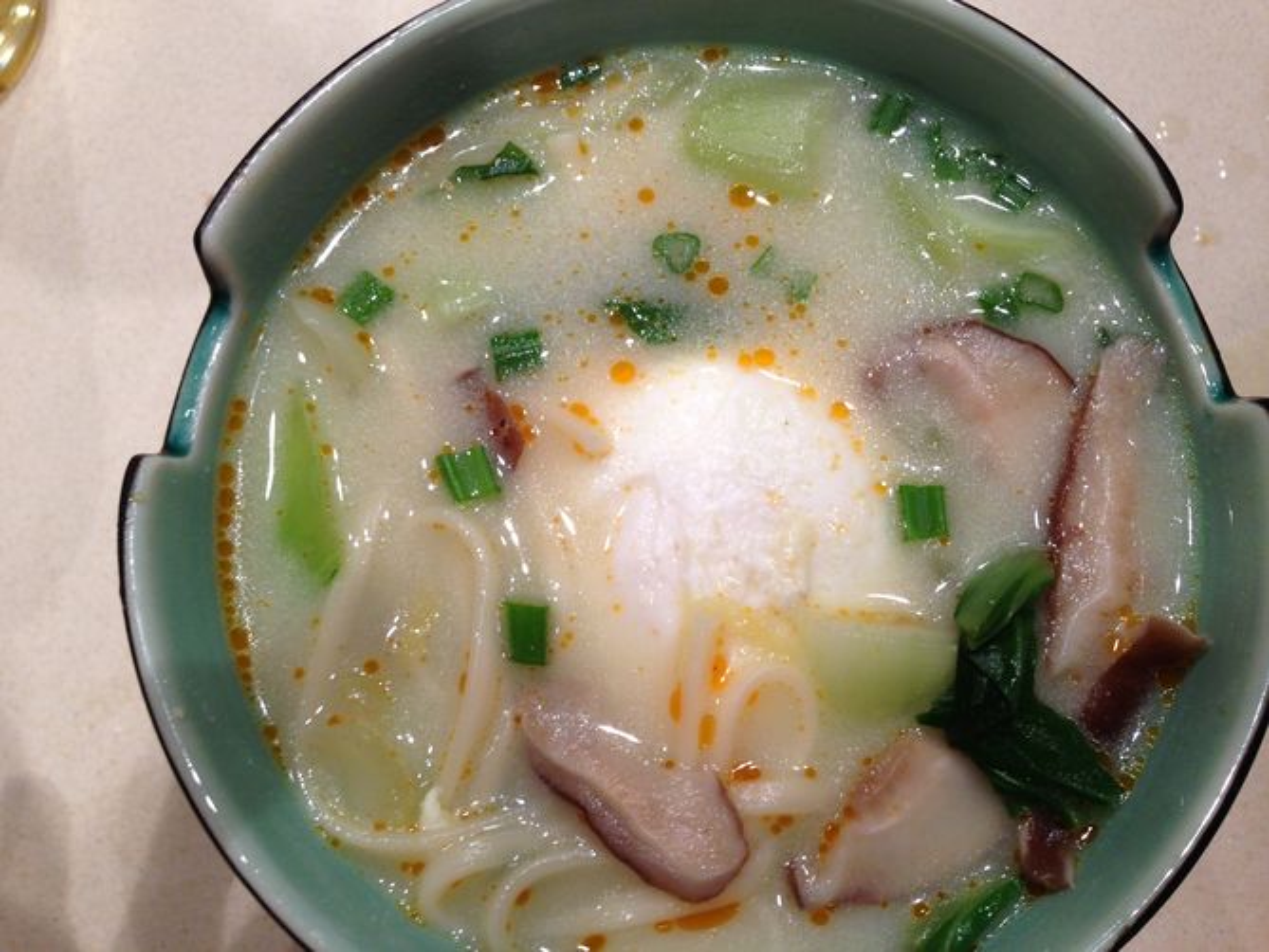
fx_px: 1210
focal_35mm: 33
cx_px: 634
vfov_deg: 43.0
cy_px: 476
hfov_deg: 55.3
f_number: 2.4
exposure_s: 1/20
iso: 50
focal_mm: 4.13
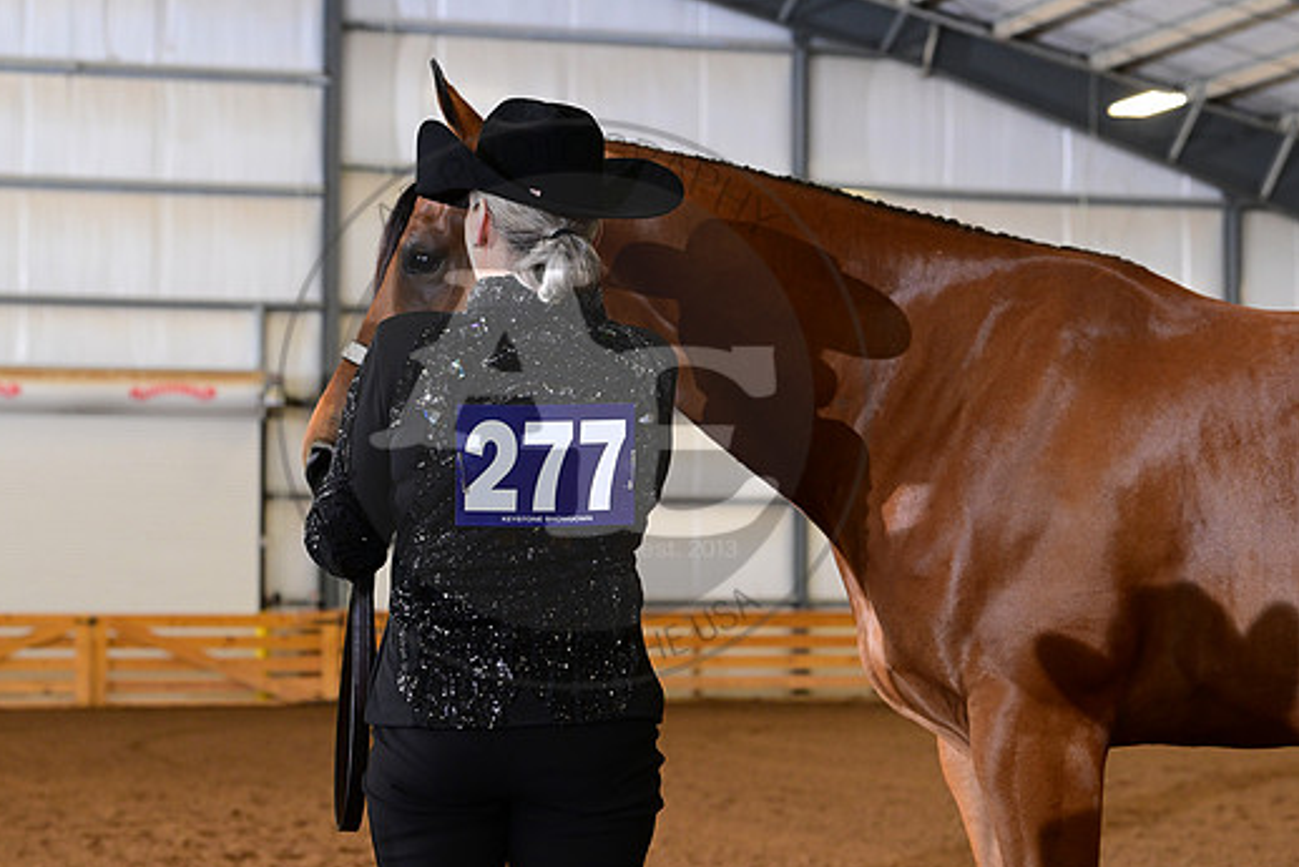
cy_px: 403
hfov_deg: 22.1
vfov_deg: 14.9
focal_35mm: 92
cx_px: 573
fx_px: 3320
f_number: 6.3
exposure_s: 1/125
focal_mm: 82
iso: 2500
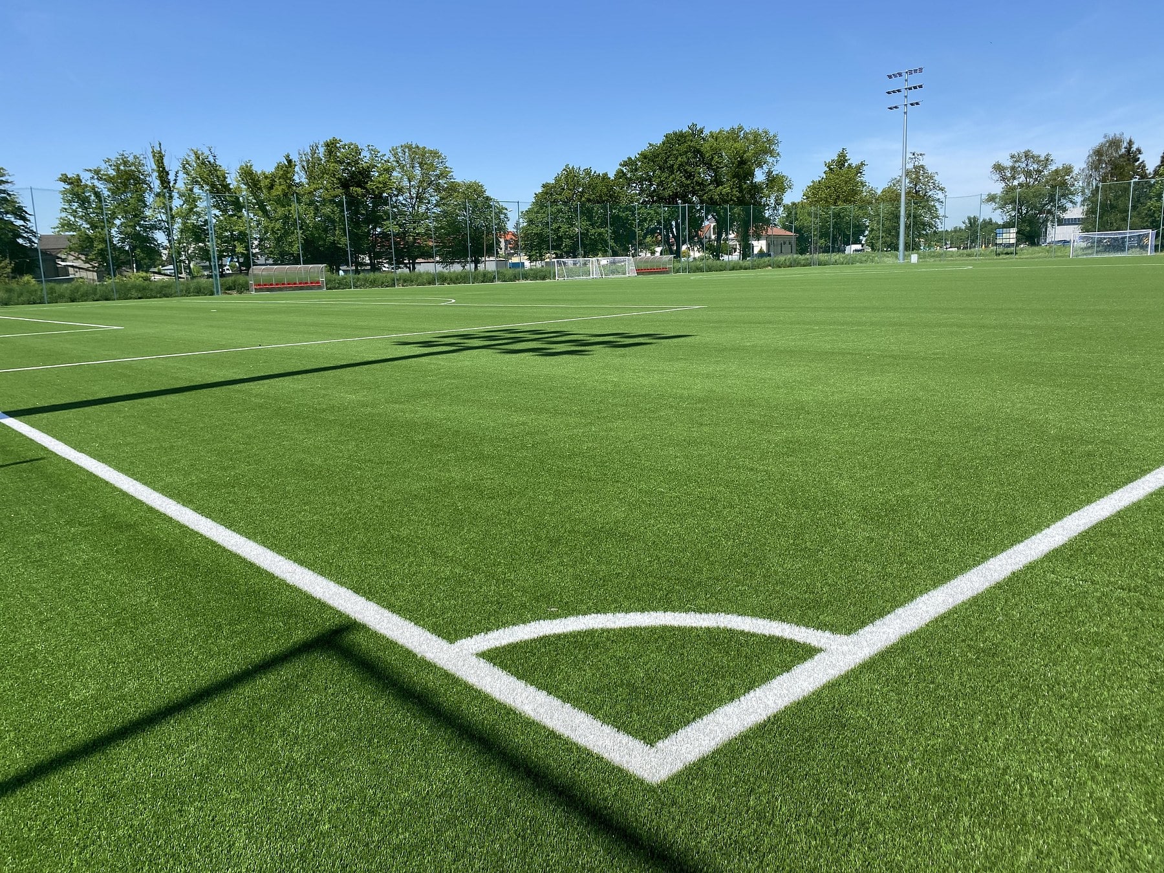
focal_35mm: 26
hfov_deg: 67.3
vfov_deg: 53.1
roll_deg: +1.9
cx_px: 582
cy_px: 436
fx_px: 874
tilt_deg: -7.7
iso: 32
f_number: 1.8
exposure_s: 1/2688
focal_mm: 4.25
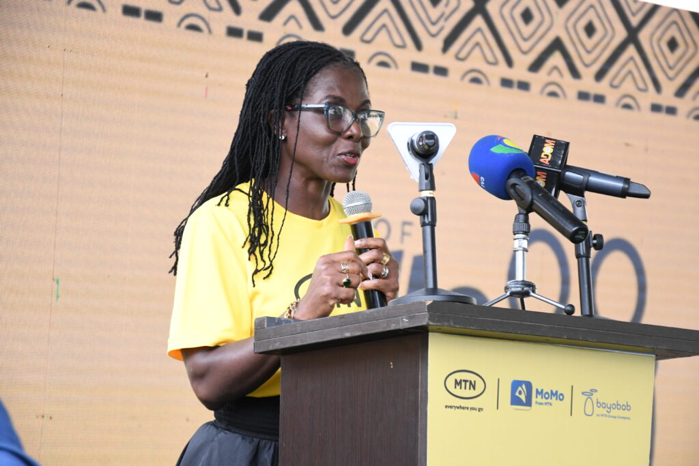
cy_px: 233
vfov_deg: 11.4
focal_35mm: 120
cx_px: 350
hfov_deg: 17.1
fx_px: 2330
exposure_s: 1/500
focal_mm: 80
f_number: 5.3
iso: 2000
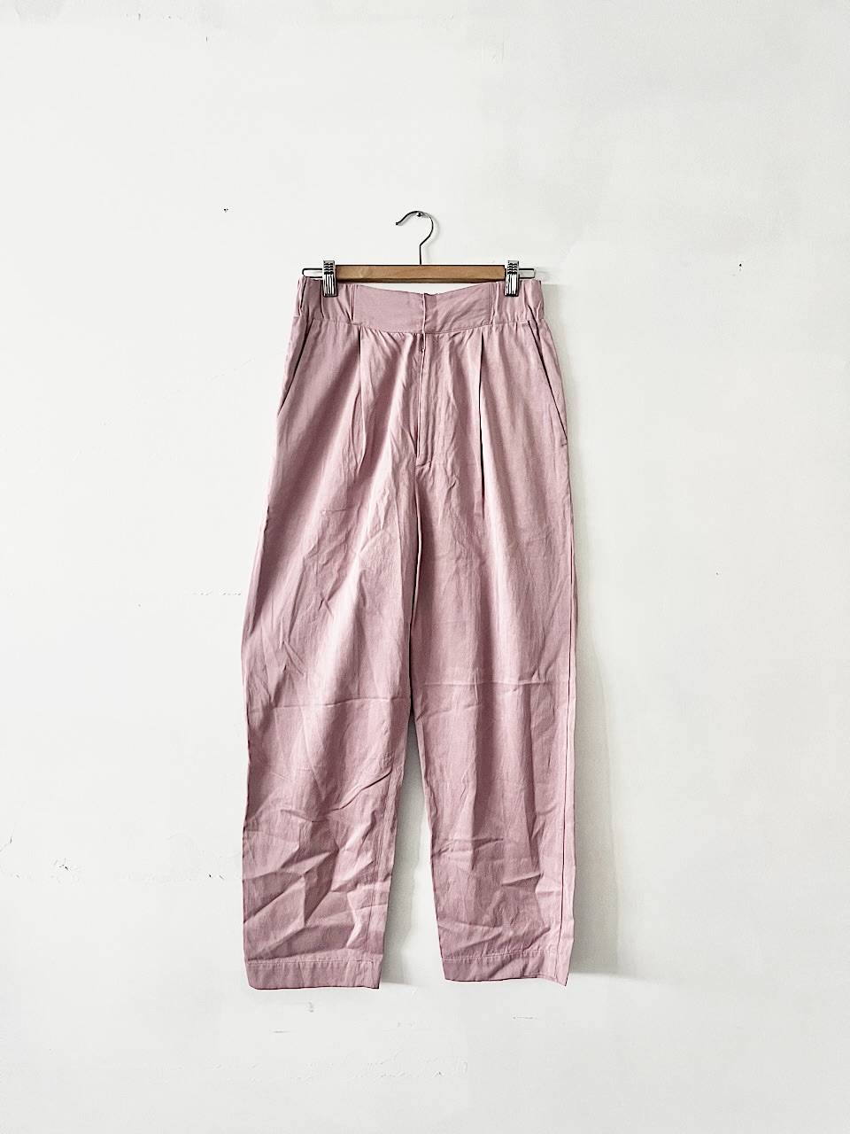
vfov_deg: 67.3
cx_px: 425
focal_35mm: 26
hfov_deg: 53.1
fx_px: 851
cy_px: 567
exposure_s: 1/60
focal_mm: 5.1
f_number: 1.6
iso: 320
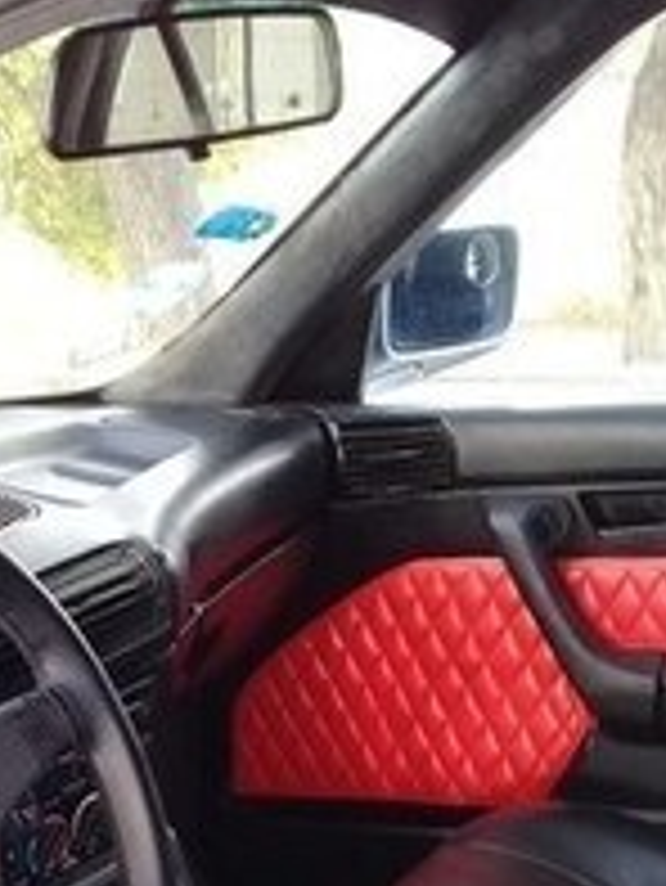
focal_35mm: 78
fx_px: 1999
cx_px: 36
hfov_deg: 18.5
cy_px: 1075
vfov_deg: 22.9
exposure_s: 1/33
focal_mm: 3.3
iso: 64
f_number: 2.2
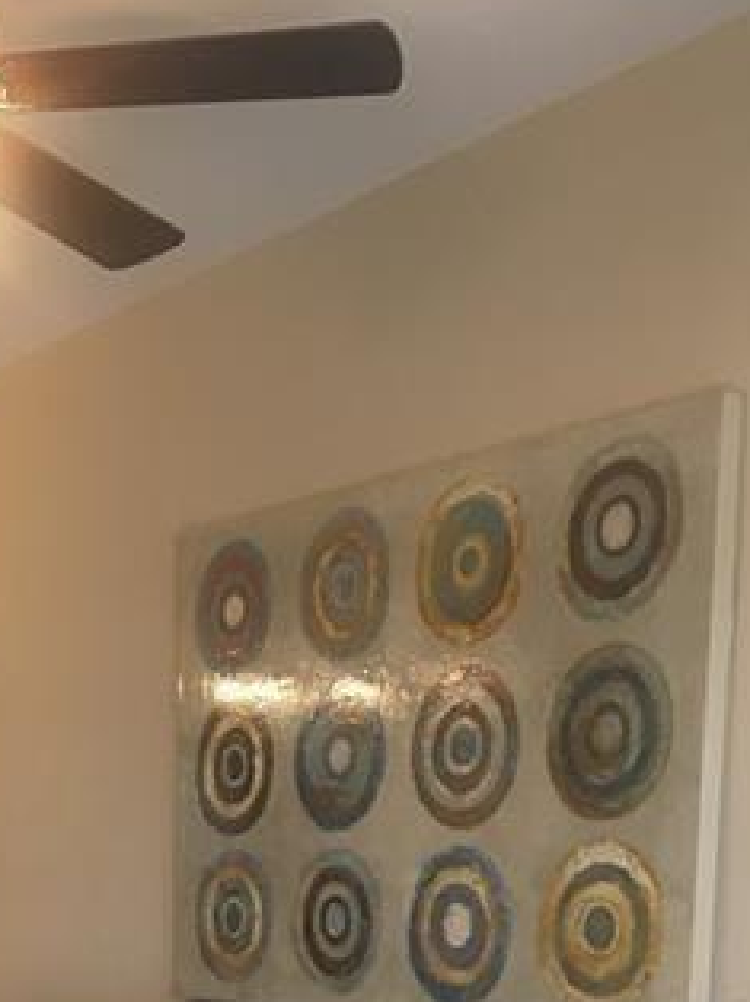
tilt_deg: -4.7
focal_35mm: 71
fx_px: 2054
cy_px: 1031
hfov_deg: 19.5
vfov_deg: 25.9
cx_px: -147
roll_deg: -0.5
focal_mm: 4.15
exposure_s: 1/30
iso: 25
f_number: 2.2
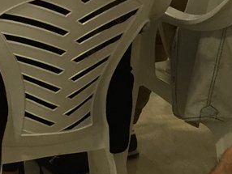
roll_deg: -1.0
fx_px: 1020
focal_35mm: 152
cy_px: -65
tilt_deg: -14.6
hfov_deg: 13.0
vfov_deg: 9.6
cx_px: 96
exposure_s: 1/33
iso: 125
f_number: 2.2
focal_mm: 4.15
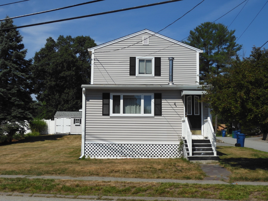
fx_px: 348
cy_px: 100
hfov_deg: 42.1
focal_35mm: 45
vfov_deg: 32.2
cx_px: 134
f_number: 4
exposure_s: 1/1600
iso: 100
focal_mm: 8
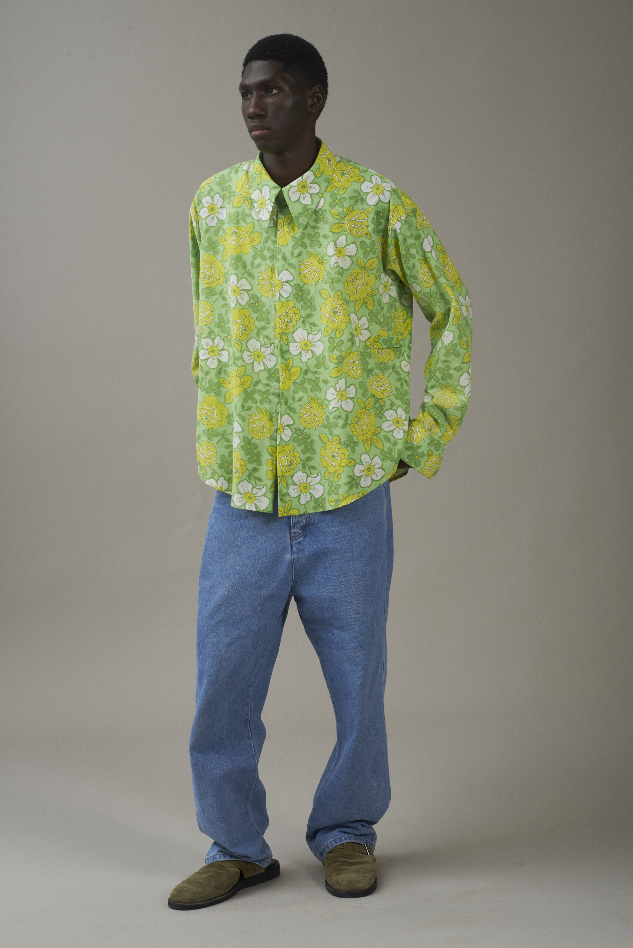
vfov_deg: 30.9
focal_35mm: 65
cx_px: 316
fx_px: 1713
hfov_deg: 20.9
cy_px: 474
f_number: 11
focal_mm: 65
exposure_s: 1/160
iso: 200
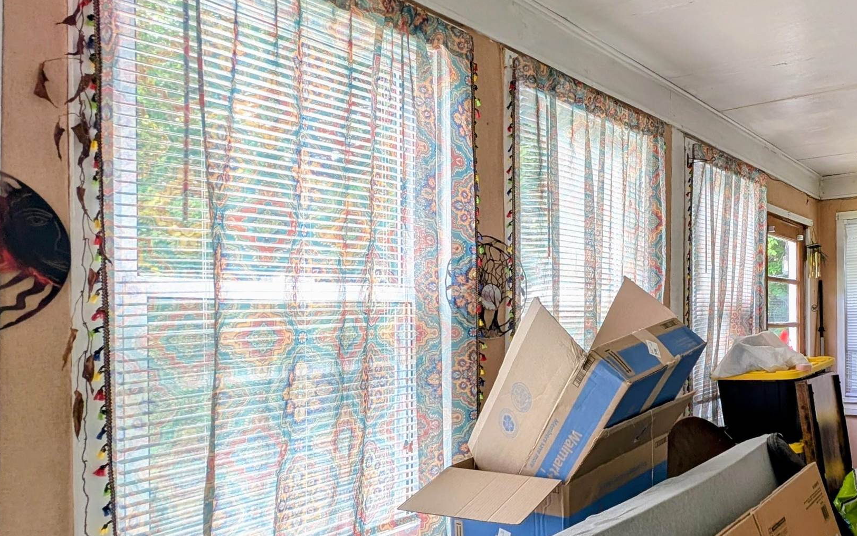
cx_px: 716
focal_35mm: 24
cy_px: 319
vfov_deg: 50.8
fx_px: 561
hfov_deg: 66.1
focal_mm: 2.23
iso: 37
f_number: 1.95
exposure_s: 1/108
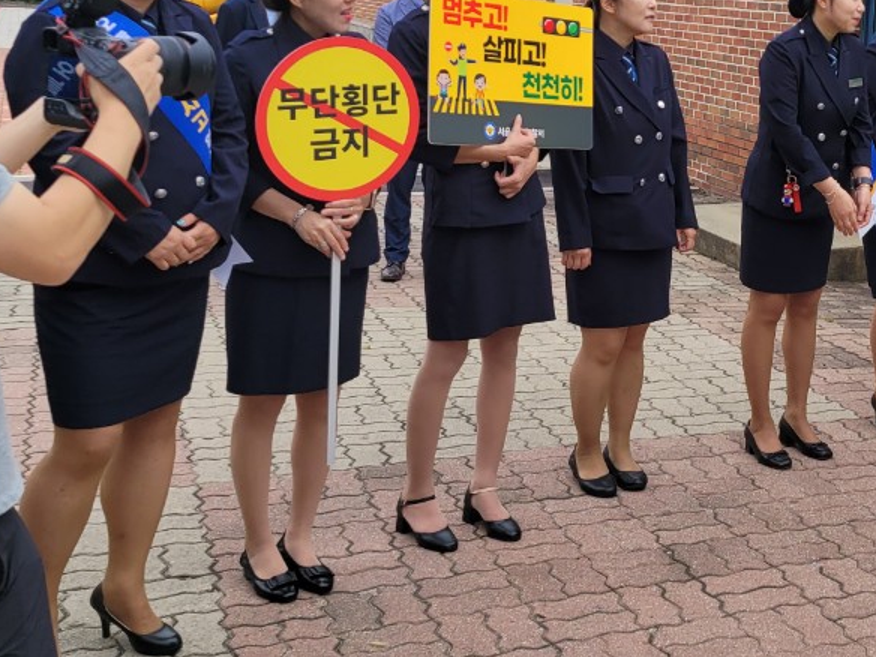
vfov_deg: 24.9
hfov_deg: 32.5
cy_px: 63
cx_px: 748
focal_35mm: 57
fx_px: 1442
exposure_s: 1/599
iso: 40
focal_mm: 5.4
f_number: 1.8
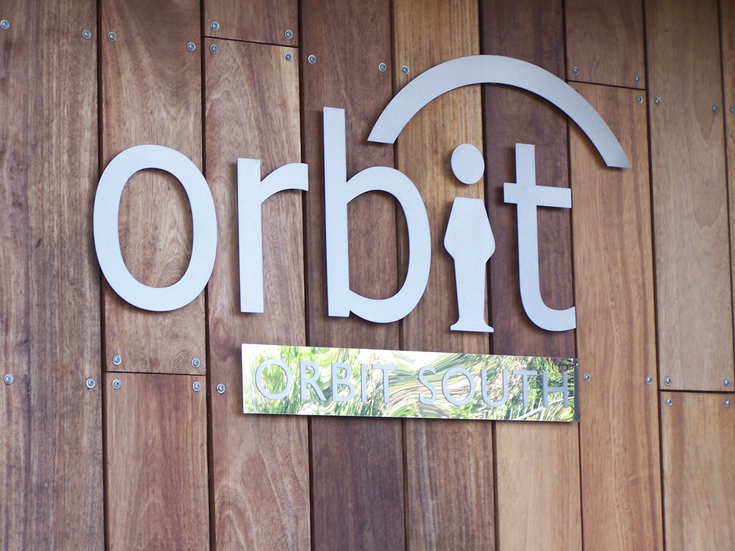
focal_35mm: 117
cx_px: 368
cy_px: 276
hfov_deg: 16.8
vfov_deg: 12.7
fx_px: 2484
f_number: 3.2
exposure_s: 1/100
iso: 80
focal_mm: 19.4
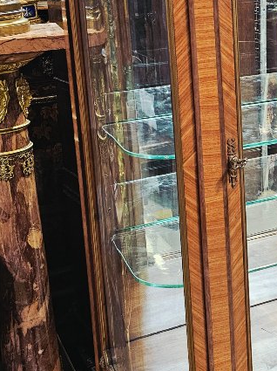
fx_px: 695
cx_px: 276
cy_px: 103
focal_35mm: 65
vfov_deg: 29.5
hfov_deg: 21.8
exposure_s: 1/101
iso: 800
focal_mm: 6.3
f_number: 1.7
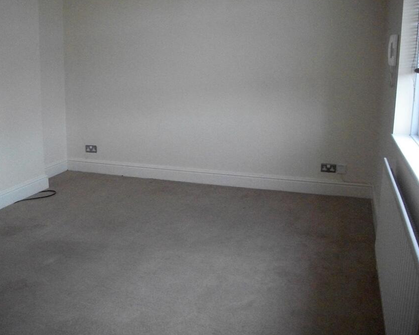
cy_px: 166
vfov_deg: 40.1
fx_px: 459
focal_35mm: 37
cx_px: 193
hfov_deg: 49.0
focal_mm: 6.3
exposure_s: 1/160
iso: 800
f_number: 3.1
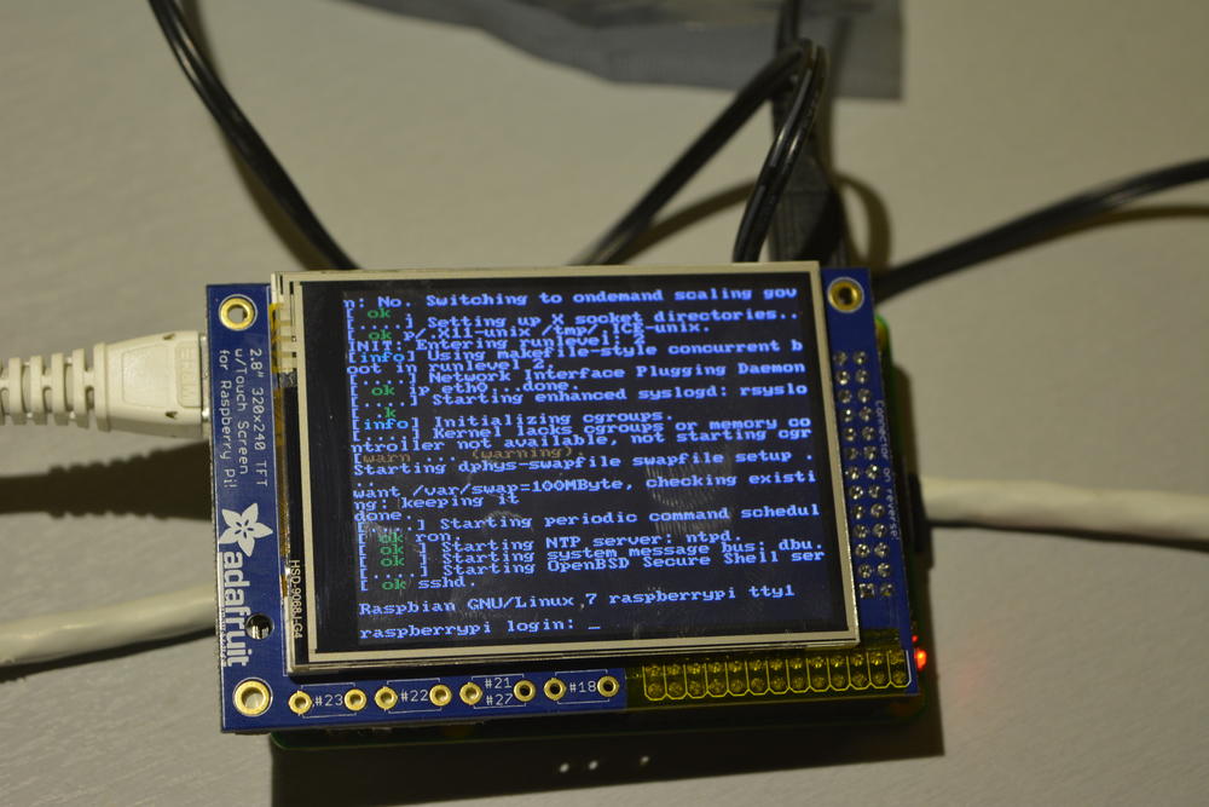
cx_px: 604
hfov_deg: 26.0
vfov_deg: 17.5
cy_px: 404
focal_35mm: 78
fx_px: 2620
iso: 560
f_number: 5.6
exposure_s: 1/60
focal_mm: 52
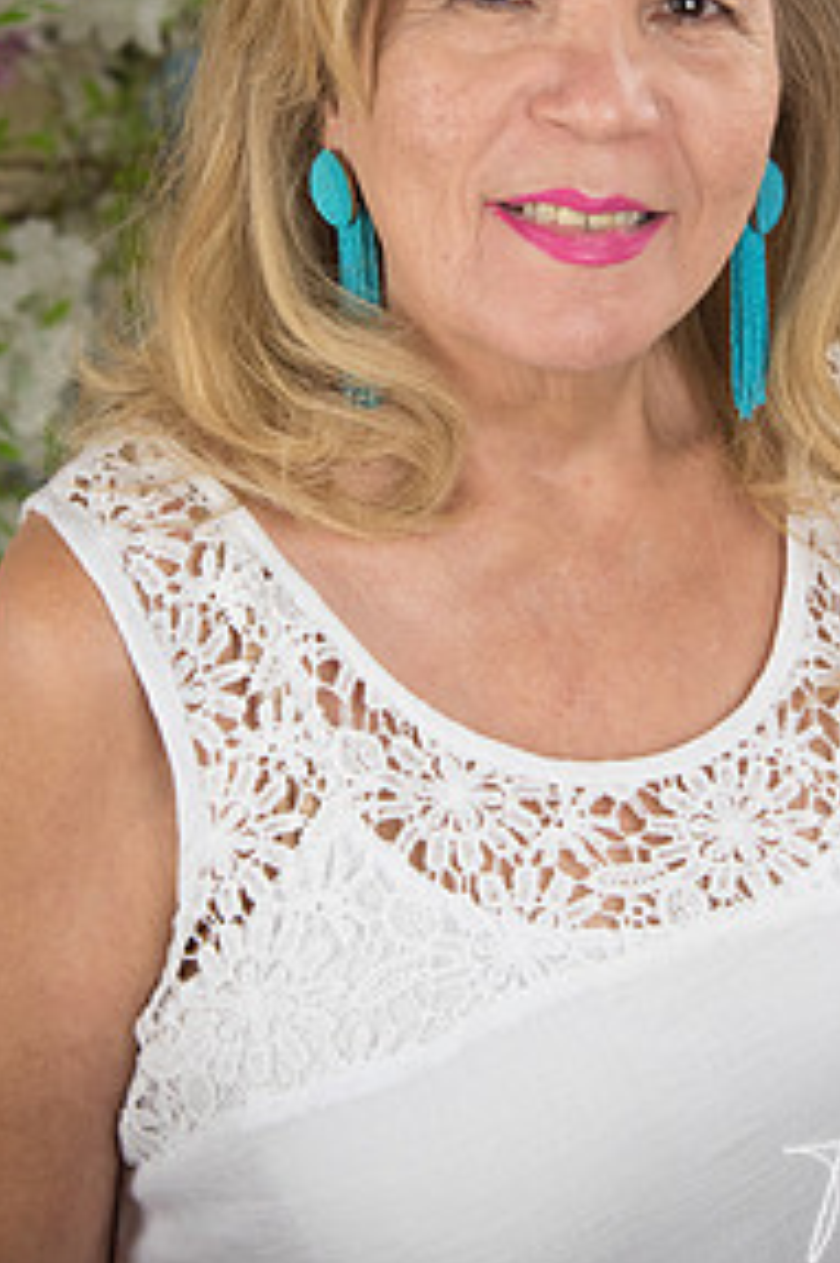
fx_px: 3574
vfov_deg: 19.9
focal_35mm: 102
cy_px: 370
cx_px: 598
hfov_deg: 13.4
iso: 1250
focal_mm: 65
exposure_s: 1/125
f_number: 5
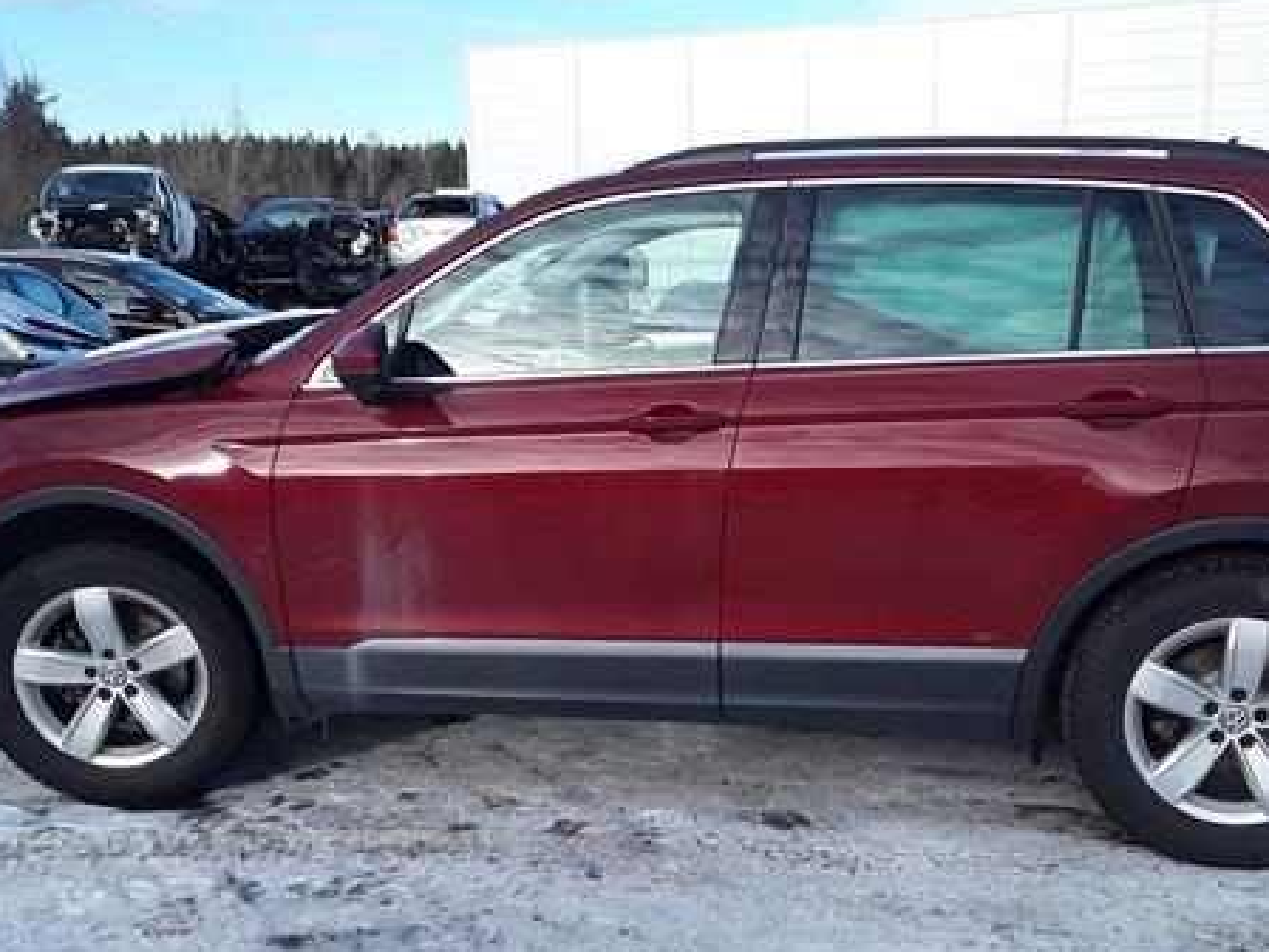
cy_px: 513
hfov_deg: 46.6
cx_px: 742
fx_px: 1466
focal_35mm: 40
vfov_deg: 35.9
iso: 40
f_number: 1.9
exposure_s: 1/734
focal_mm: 2.91
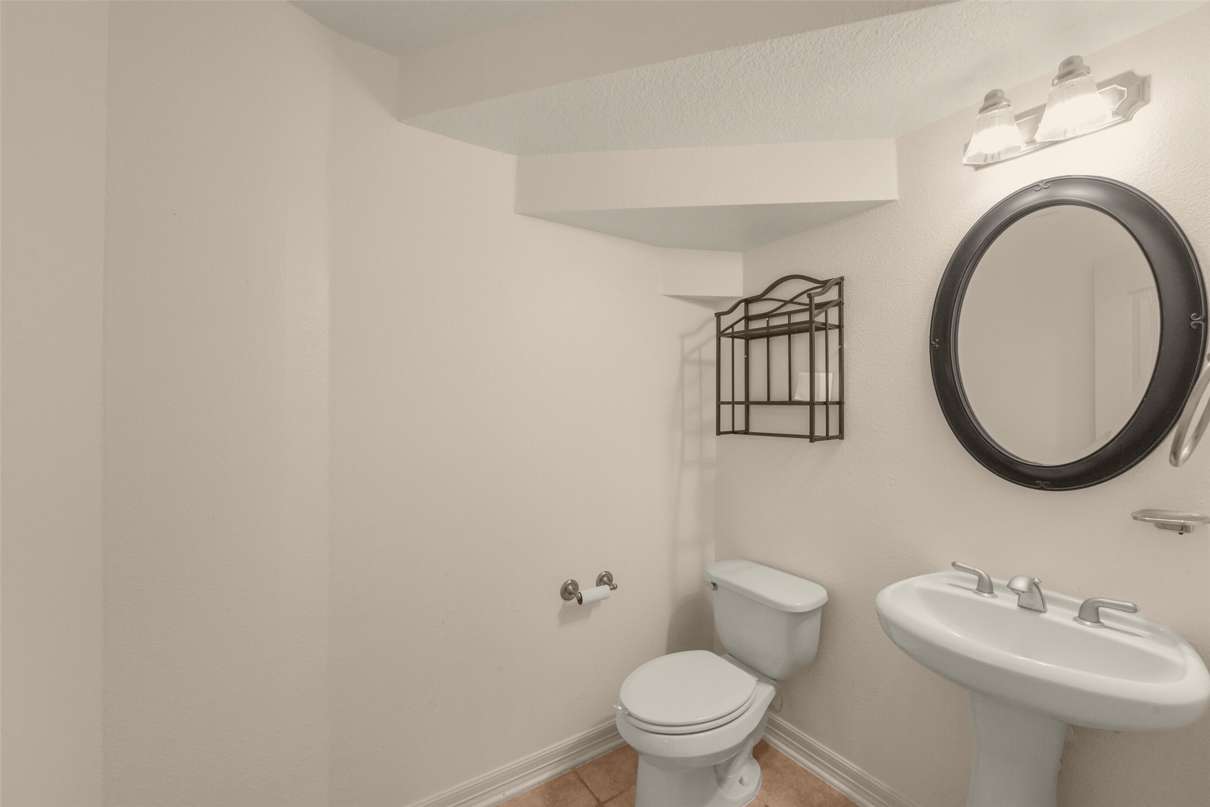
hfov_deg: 104.2
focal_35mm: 14
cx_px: 605
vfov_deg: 81.2
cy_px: 404
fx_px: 471
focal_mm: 14
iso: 500
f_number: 11
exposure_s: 1/40
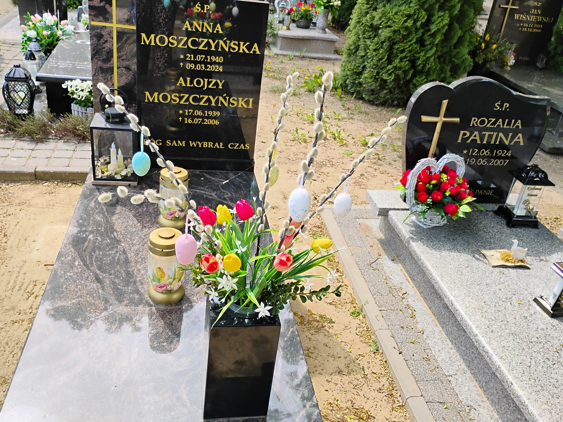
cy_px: 204
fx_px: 504
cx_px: 276
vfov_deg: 45.4
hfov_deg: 58.3
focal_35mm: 31
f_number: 1.8
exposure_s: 1/100
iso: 100
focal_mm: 4.26
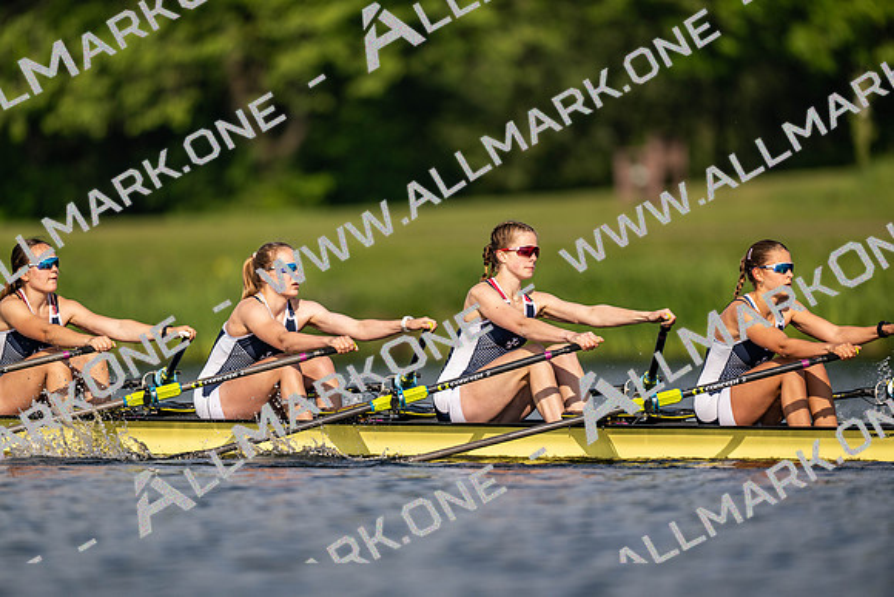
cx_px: 447
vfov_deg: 2.3
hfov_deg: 3.4
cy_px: 298
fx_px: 14903
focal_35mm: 600
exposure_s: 1/2500
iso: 220
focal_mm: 600
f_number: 4
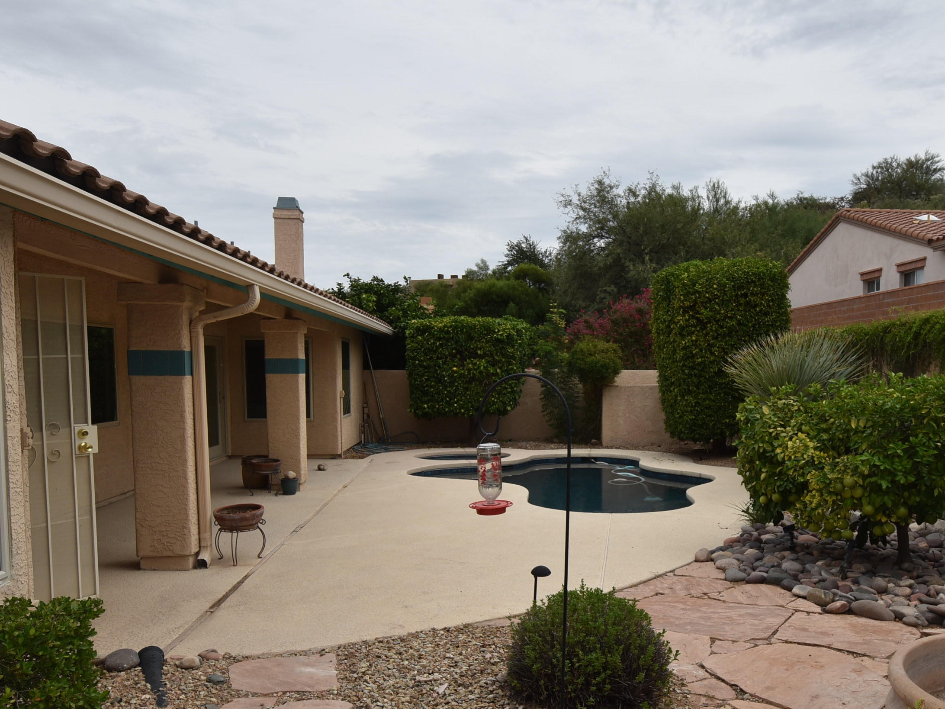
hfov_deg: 60.0
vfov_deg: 47.0
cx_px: 571
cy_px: 425
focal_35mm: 30
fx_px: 810
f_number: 10
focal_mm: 15
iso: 100
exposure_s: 1/200
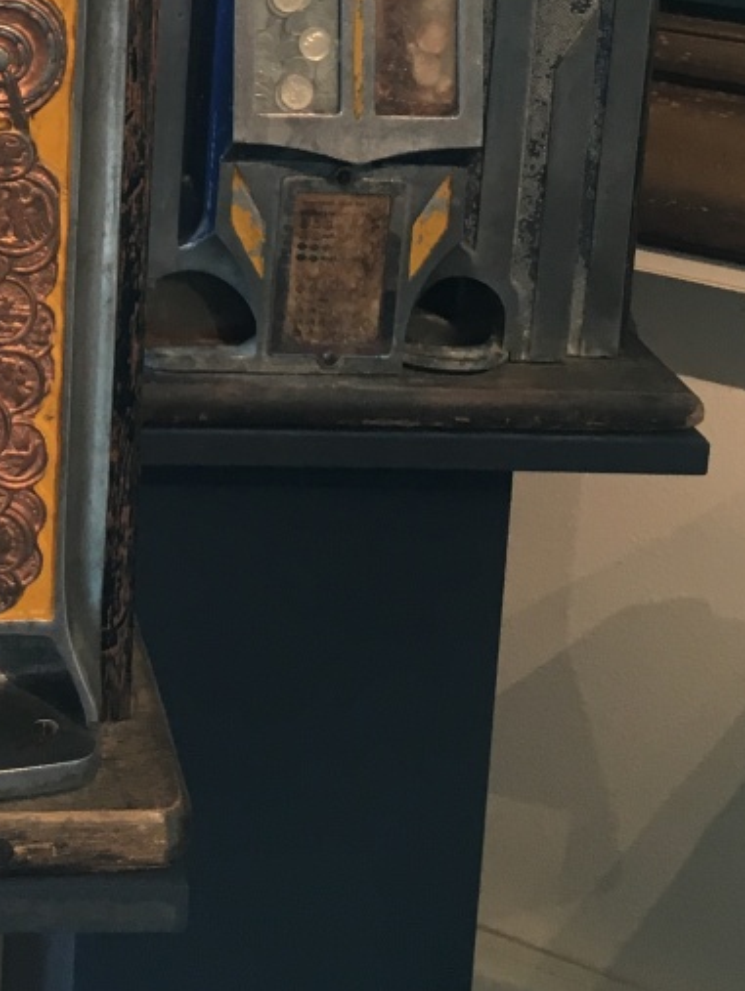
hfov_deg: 18.1
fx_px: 2235
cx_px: -125
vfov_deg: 23.6
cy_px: -64
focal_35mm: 78
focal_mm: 4.15
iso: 50
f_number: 2.2
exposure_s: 1/30
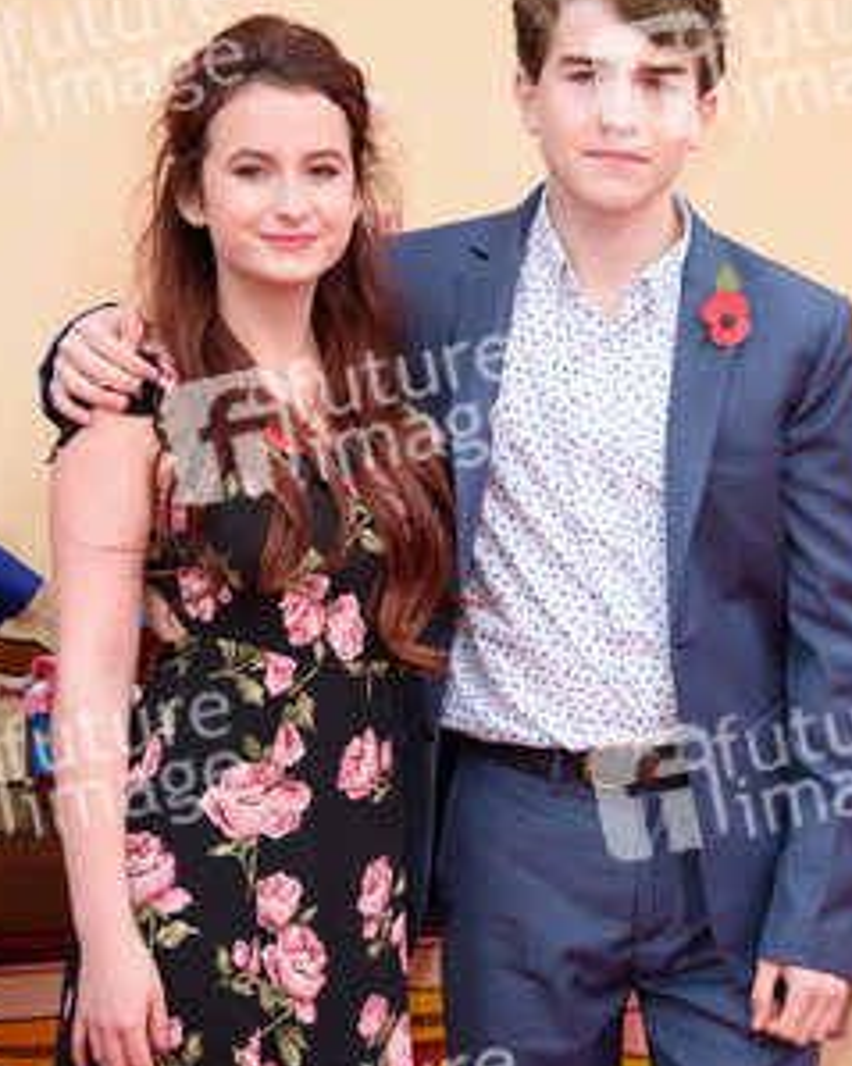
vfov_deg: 8.8
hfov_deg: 7.0
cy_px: 599
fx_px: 6938
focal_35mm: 220
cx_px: 451
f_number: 5.6
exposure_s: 1/250
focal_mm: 175
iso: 400
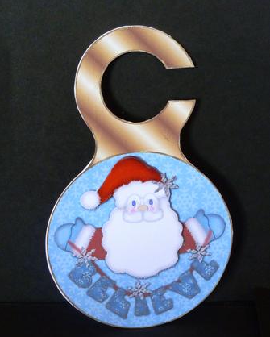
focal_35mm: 62
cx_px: 135
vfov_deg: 30.5
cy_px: 180
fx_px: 619
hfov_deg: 24.6
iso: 400
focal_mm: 9.7
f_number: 3.9
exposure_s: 1/30
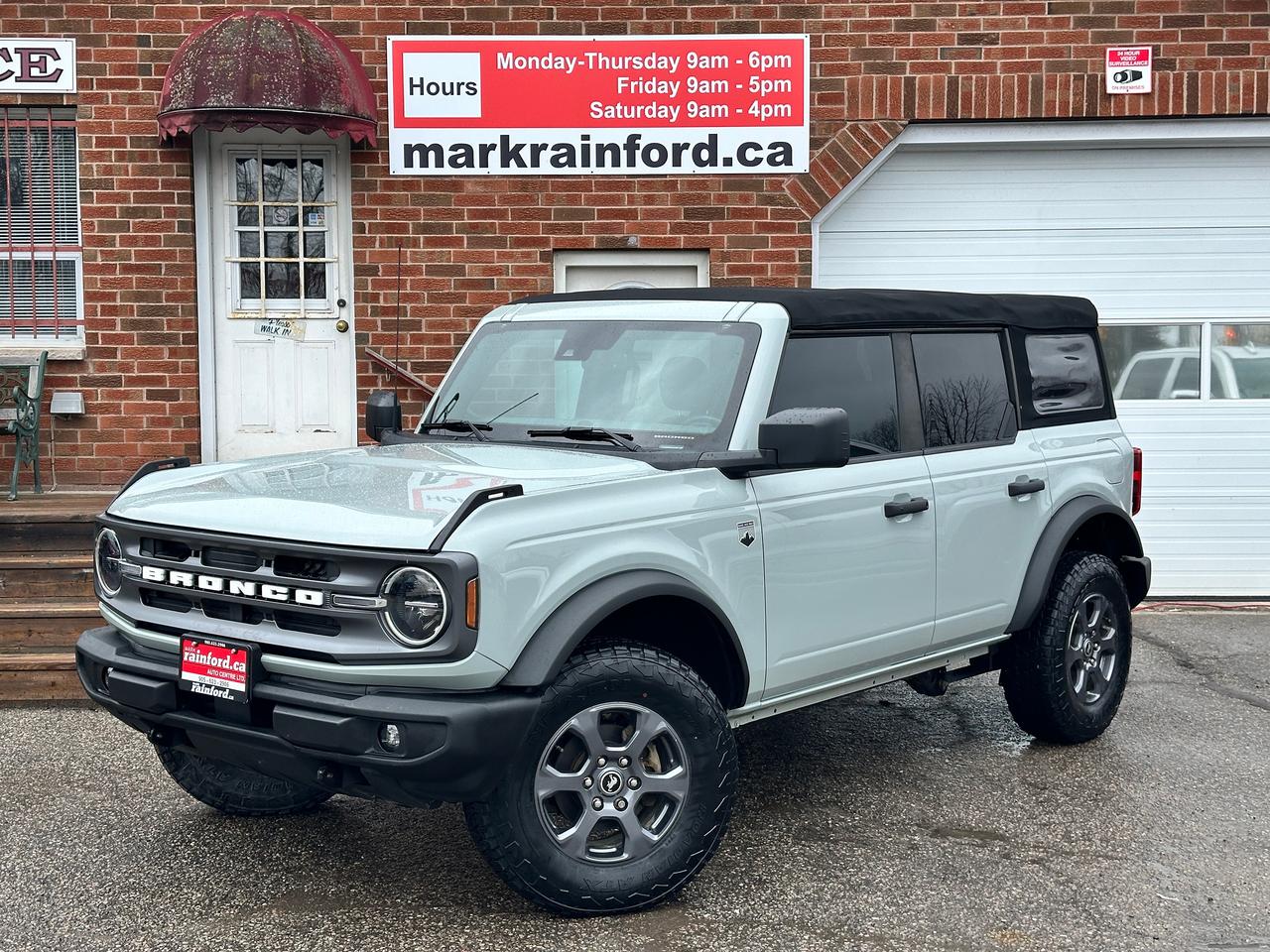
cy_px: 476
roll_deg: +0.3
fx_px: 1761
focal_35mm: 48
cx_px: 635
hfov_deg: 39.7
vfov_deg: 30.3
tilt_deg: -3.3
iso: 64
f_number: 1.78
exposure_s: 1/1272
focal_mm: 6.86
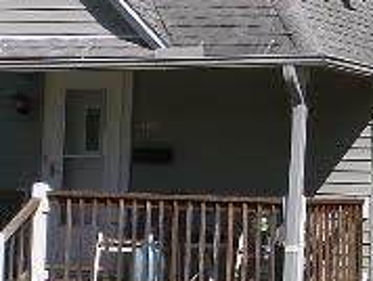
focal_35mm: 132
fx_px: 1424
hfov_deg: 14.5
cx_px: 436
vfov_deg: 11.2
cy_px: 21
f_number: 3.5
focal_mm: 4.1
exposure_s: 1/1600
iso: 100
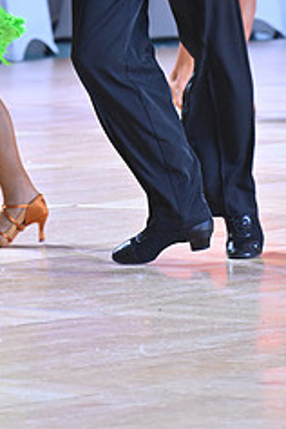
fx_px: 5839
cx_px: -24
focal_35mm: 490
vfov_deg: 4.2
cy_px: -72
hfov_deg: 2.8
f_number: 6.3
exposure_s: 1/400
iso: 3200
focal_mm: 200
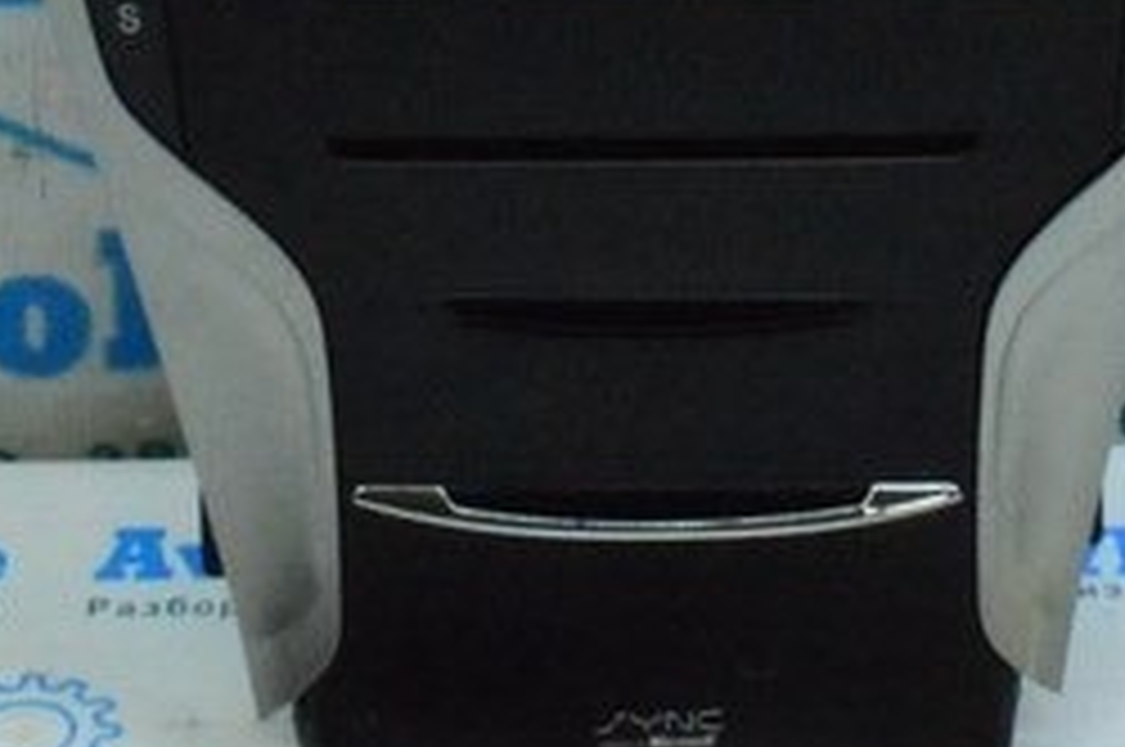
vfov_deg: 10.5
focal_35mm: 123
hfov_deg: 16.7
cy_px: -538
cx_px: 634
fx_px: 3839
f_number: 25
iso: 6400
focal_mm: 20
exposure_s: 1/30
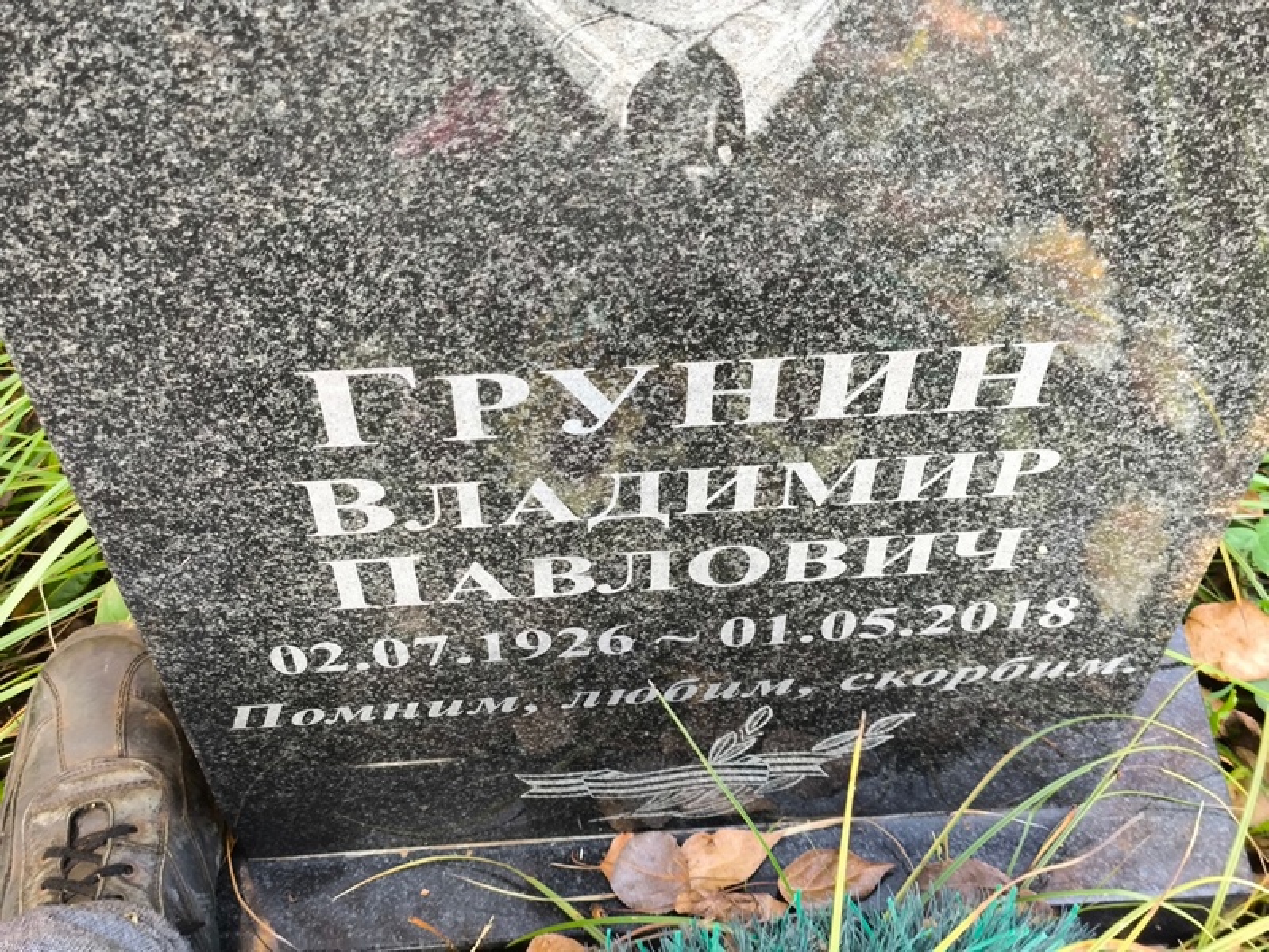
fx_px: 1834
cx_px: 634
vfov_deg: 29.1
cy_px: 476
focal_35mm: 50
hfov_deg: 38.2
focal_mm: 4.71
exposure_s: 1/60
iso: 250
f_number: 1.7
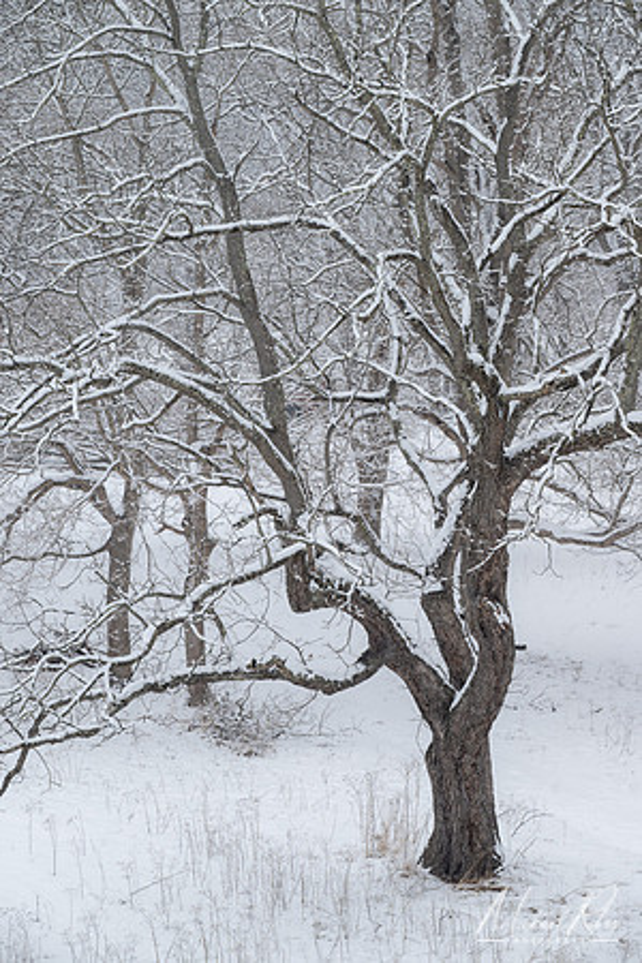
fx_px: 4213
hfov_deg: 8.7
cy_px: 482
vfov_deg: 13.0
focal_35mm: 158
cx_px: 321
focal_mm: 105
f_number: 11
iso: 100
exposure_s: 1/125
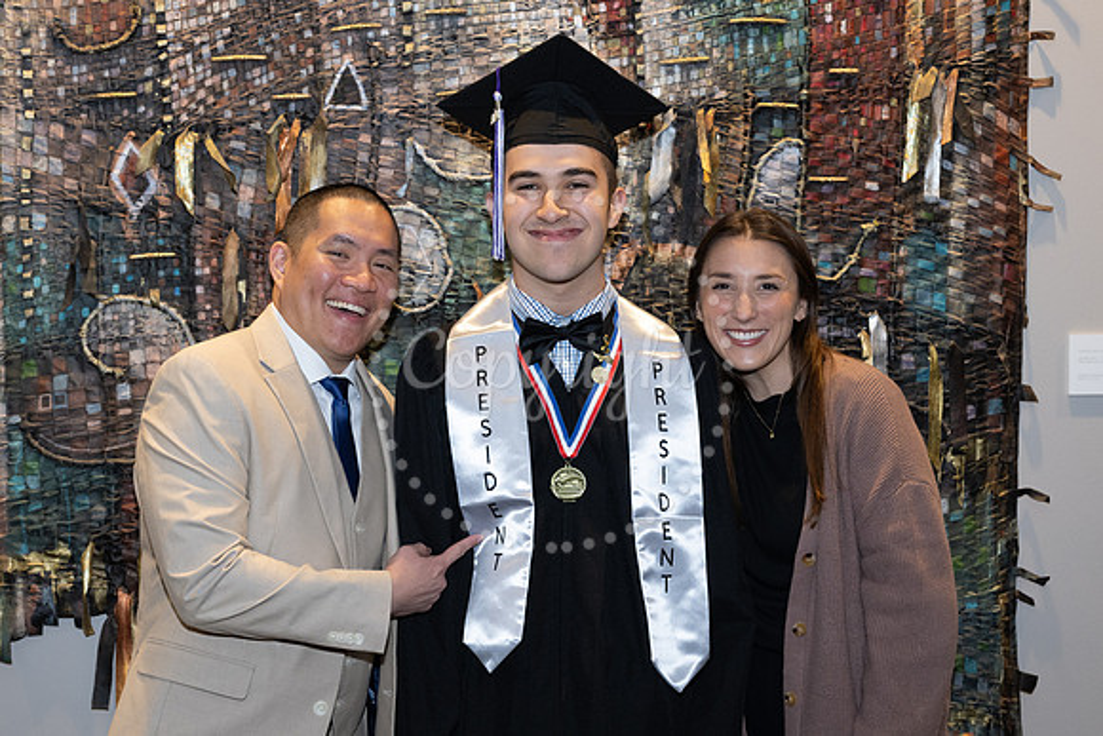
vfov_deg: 24.4
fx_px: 1698
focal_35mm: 55
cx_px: 551
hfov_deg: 36.0
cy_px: 464
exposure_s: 1/125
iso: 1000
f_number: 5
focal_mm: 44
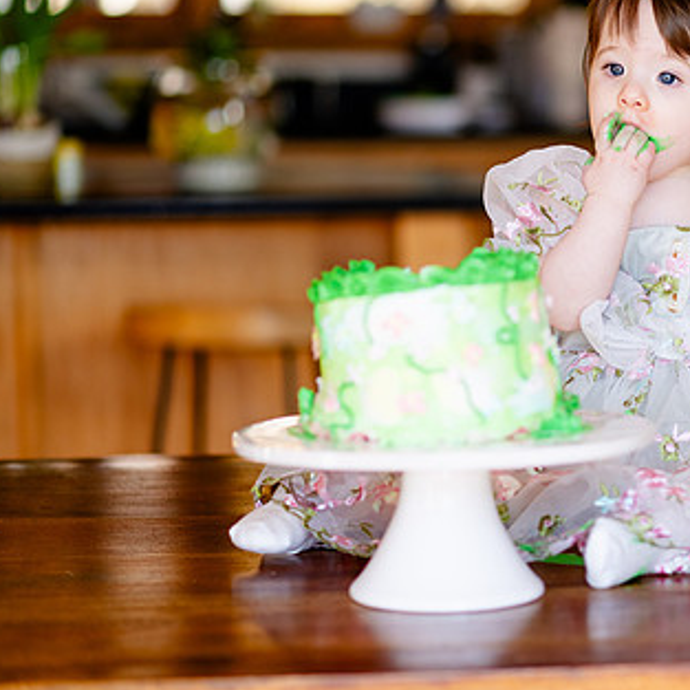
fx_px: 3022
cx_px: 624
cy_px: 310
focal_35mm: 134
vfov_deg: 13.0
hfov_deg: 12.9
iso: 250
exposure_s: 1/500
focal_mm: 85
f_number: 2.2
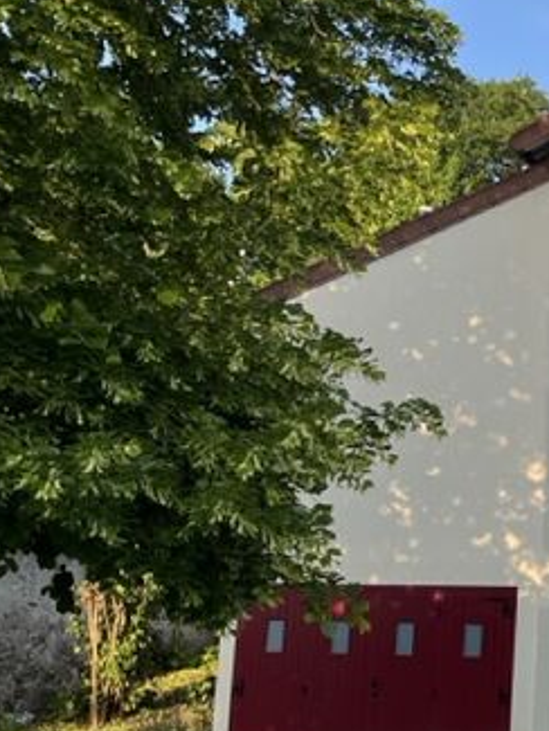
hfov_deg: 17.3
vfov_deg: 24.3
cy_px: 265
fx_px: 1691
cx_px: 709
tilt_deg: +13.5
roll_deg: -1.8
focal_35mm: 80
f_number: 1.6
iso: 50
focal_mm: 5.1
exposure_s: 1/1647
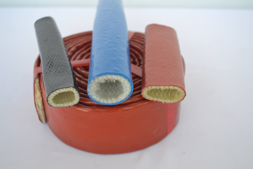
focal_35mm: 42
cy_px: 84
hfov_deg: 46.4
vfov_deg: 31.9
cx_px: 126
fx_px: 295
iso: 400
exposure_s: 1/100
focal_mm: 28
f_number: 5
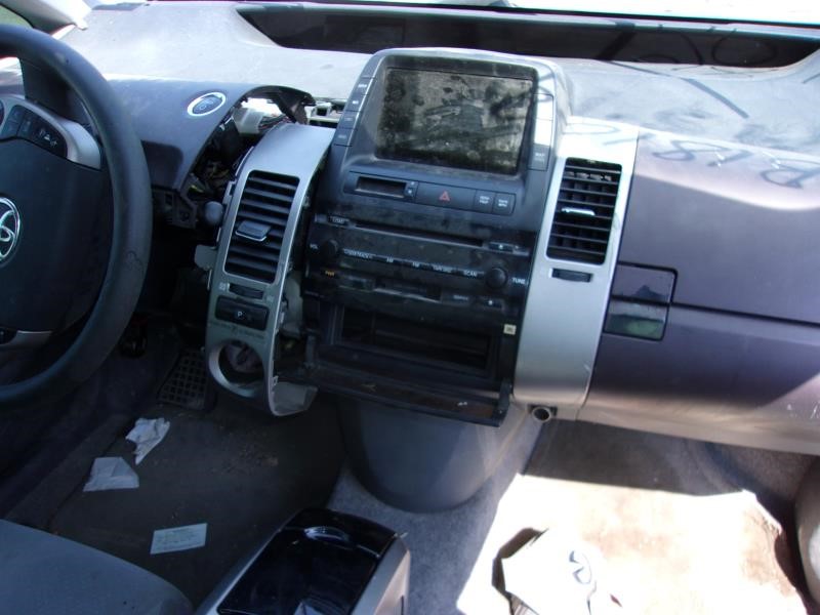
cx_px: 410
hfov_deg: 65.3
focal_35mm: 27
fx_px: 640
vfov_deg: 51.4
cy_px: 308
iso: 80
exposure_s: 1/110
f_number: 3
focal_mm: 4.9
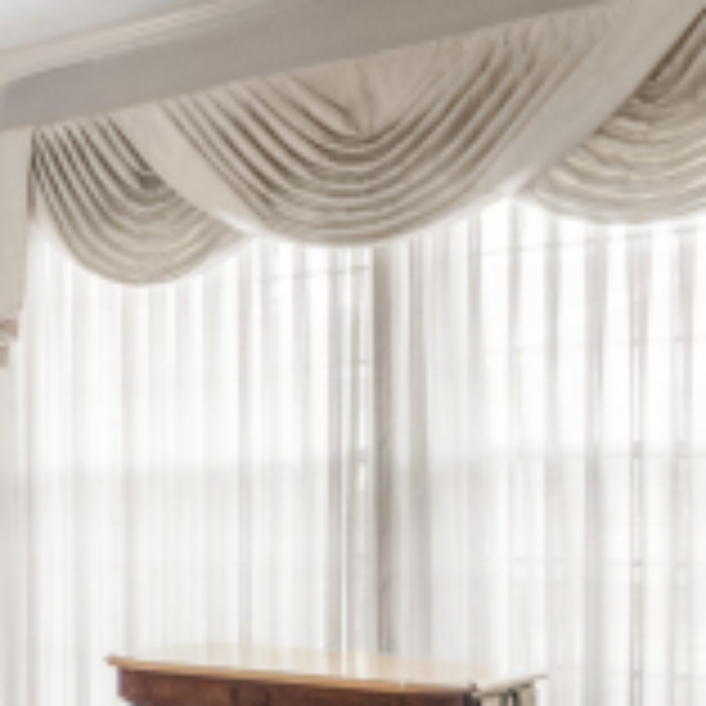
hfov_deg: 19.7
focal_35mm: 61
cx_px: -603
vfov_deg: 27.9
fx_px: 1408
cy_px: 504
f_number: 8
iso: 400
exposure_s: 1/3
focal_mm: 10
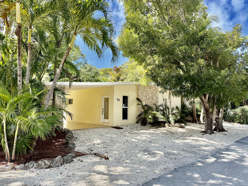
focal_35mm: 24
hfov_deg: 71.6
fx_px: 172
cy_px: 93
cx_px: 124
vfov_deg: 56.8
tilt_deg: +6.4
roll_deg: -0.9
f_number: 1.78
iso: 100
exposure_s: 1/1230
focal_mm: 6.76
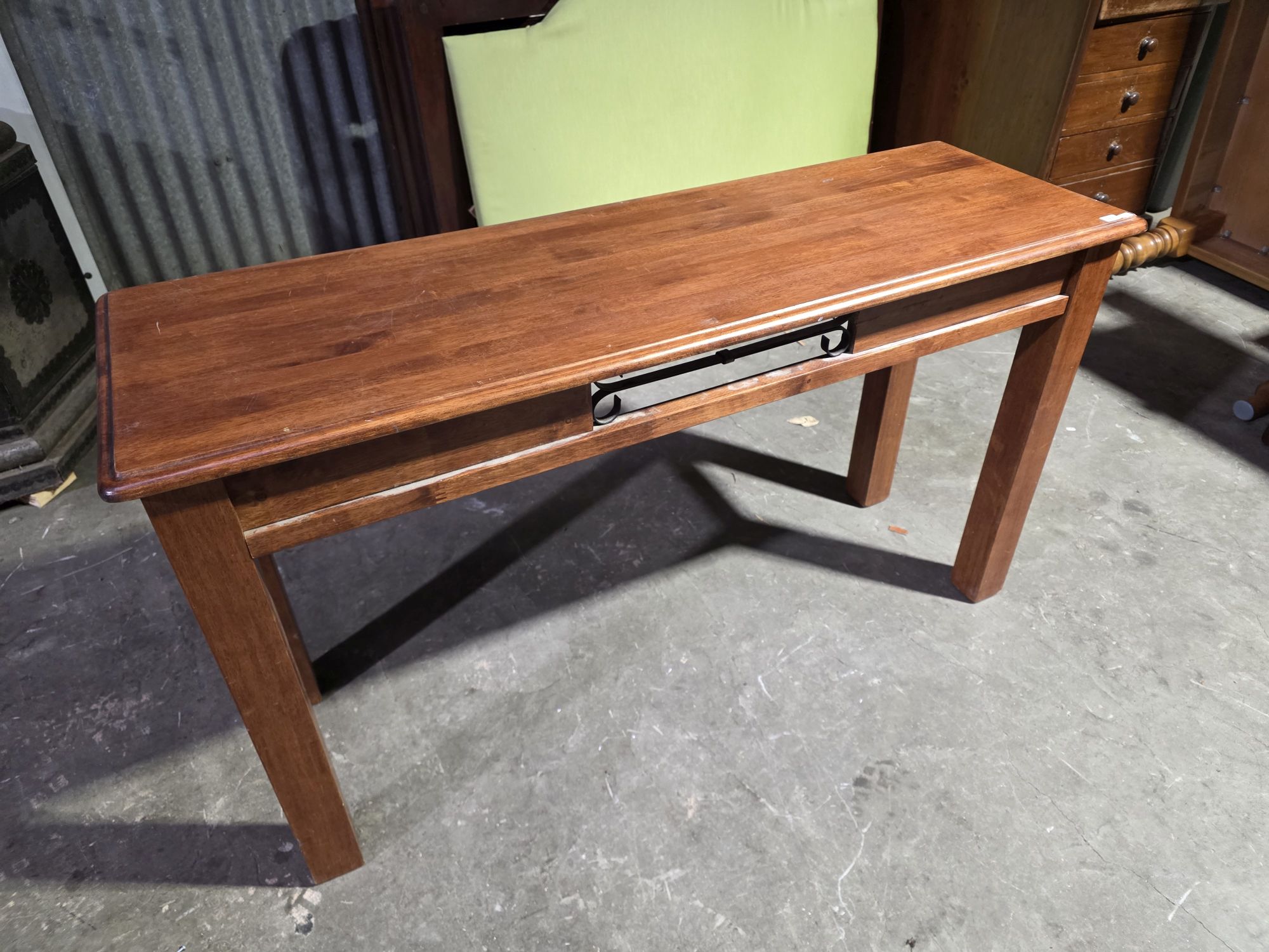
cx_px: 634
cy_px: 476
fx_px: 843
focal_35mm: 23
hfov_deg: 73.9
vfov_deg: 58.9
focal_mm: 6.3
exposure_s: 1/100
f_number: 1.7
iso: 640
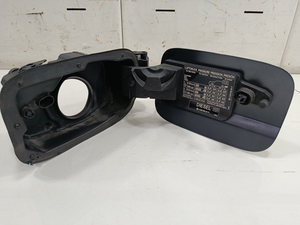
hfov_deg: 71.6
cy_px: 112
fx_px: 208
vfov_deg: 56.8
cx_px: 150
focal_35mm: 24
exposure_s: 1/100
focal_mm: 5.24
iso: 1137
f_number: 1.7
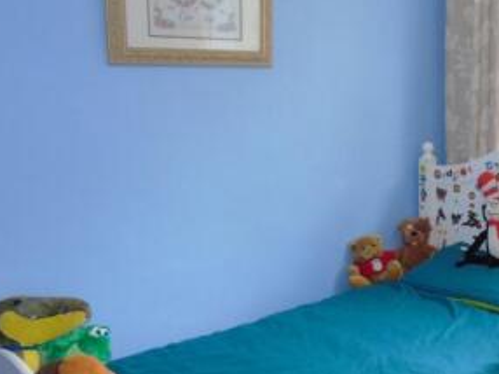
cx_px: 453
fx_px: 735
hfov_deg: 35.3
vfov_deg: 28.4
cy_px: 235
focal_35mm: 51
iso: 320
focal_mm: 4.4
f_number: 3.4
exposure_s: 1/30
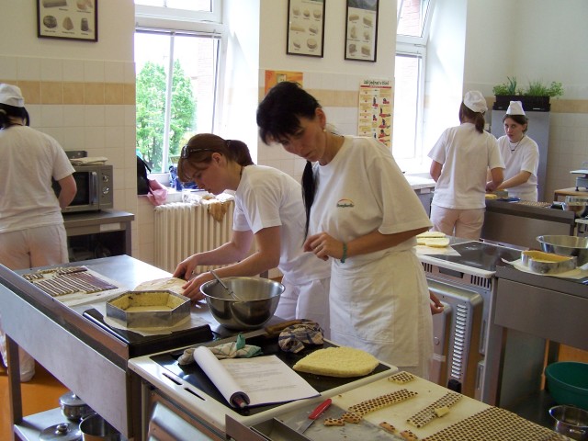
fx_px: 645
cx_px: 294
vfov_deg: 37.7
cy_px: 220
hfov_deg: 49.0
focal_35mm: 38
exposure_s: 1/125
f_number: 2.8
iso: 140
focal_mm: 6.3
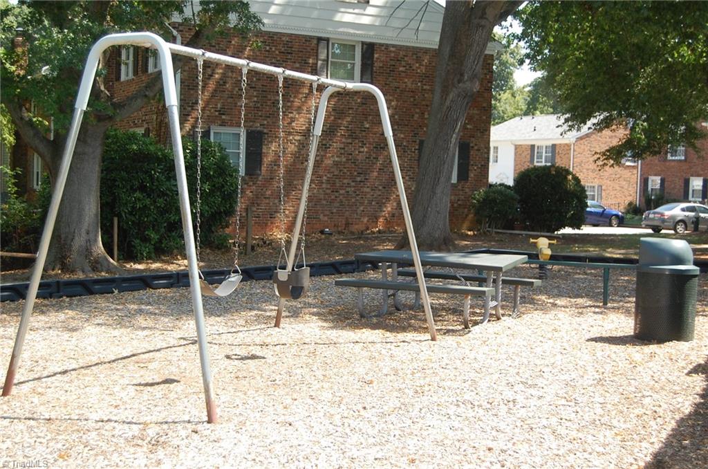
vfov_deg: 26.4
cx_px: 354
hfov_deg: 39.0
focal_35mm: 51
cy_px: 234
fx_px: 1001
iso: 400
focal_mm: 34
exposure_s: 1/400
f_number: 4.5
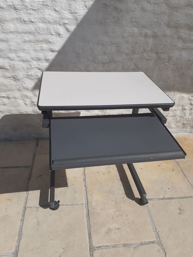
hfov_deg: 51.4
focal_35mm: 27
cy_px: 128
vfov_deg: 65.3
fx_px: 201
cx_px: 96
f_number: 1.9
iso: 40
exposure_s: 1/4854
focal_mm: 3.6
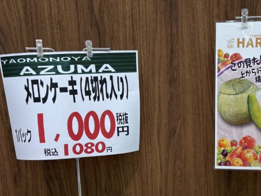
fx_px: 513
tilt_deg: -20.7
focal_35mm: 68
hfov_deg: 28.2
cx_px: 189
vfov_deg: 19.9
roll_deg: +0.9
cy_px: 252
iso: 40
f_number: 1.6
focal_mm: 5.96
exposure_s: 1/180
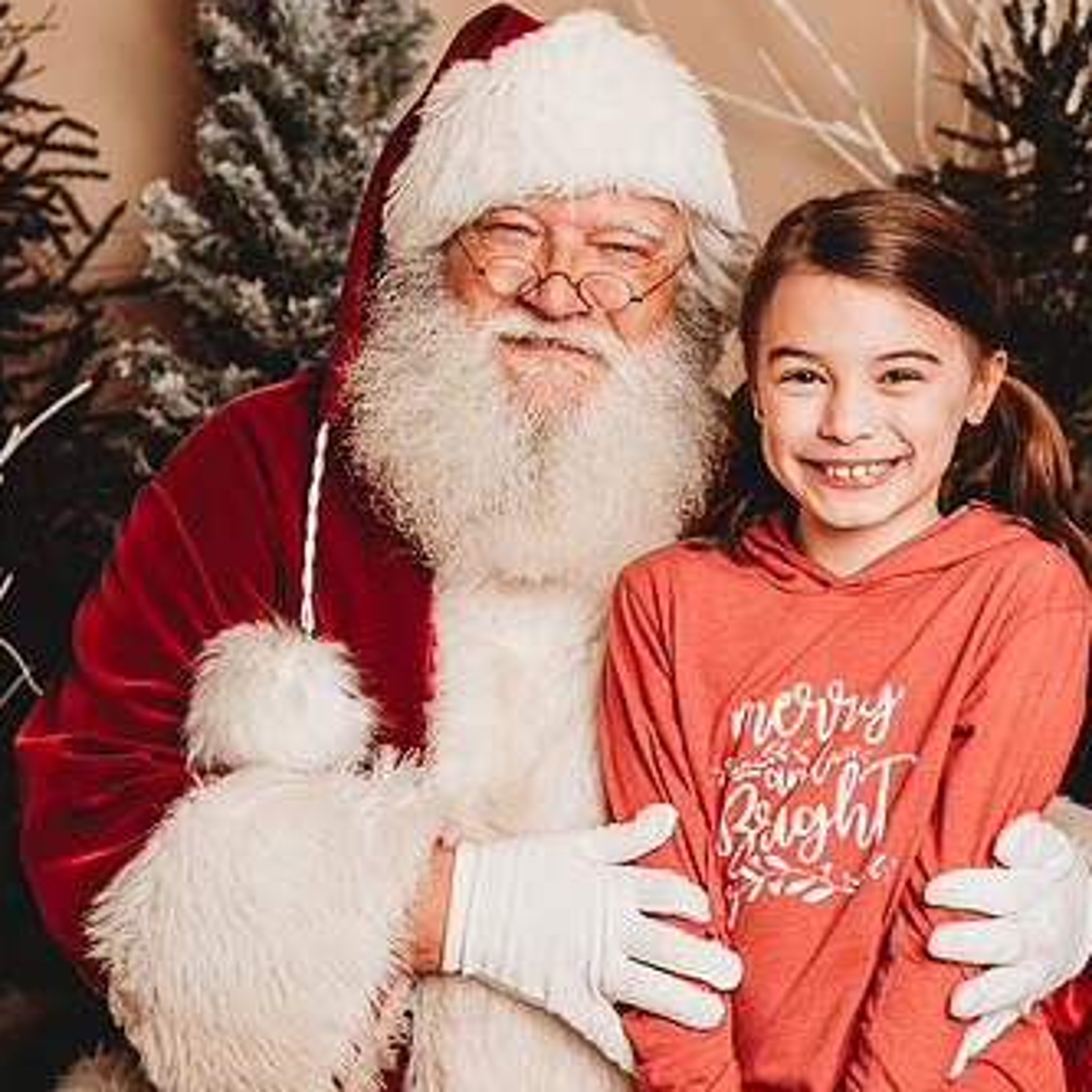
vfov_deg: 23.4
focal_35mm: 74
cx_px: 682
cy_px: 494
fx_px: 2641
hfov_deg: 23.3
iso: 100
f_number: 4
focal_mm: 50
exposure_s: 1/160
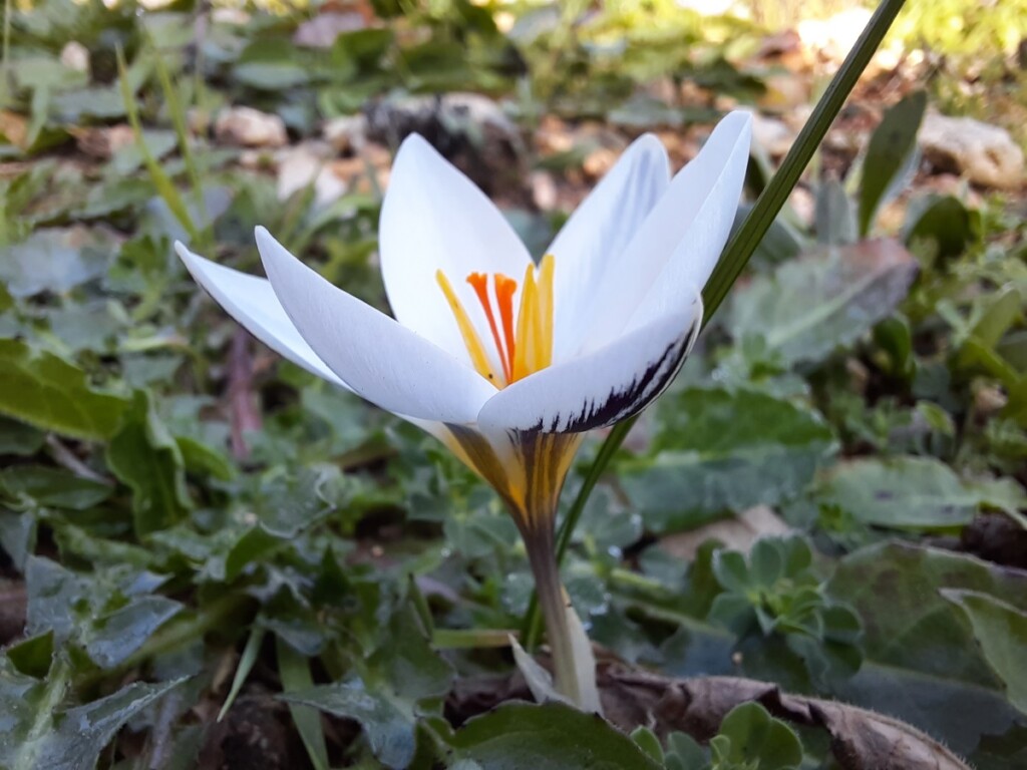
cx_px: 514
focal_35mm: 25
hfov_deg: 69.4
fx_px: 742
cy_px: 385
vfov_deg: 54.9
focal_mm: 2.13
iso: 40
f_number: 2.4
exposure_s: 1/116
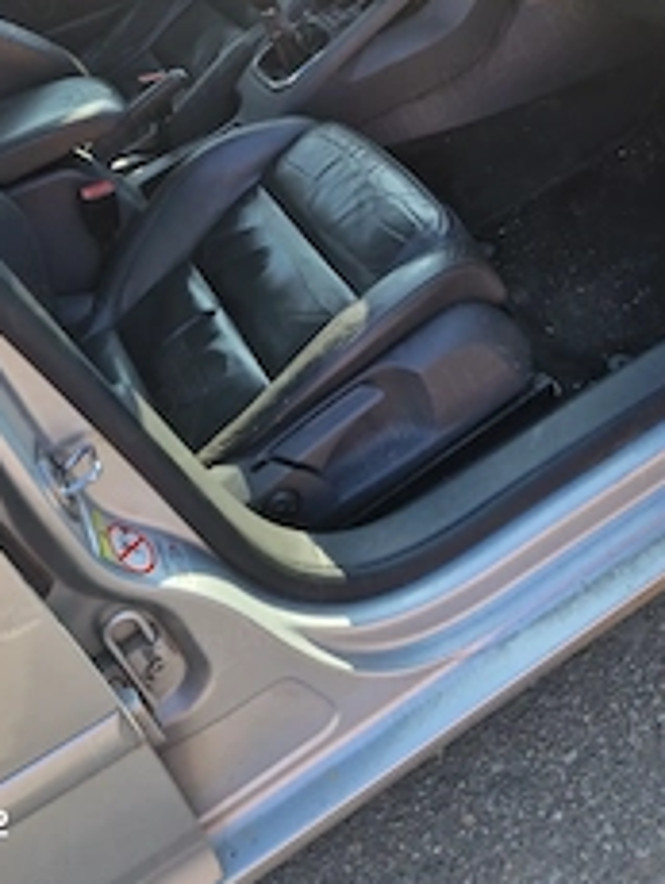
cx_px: 338
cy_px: 142
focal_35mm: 40
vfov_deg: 43.9
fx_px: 1023
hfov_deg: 36.0
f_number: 1.8
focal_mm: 5.4
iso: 50
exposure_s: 1/358
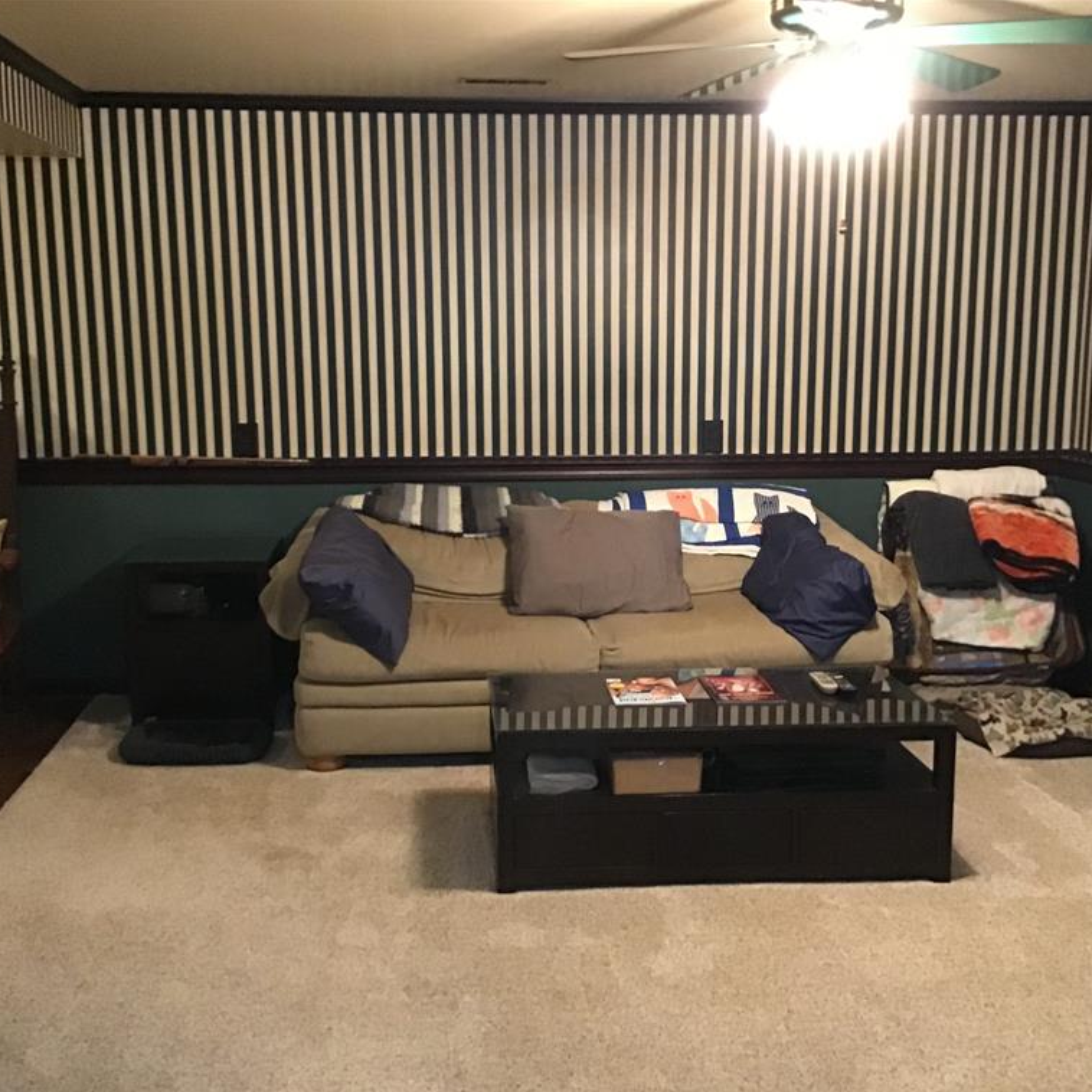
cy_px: 552
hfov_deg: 44.9
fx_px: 1321
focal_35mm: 37
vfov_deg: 44.9
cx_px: 530
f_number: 2.4
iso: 400
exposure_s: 1/15
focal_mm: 3.3
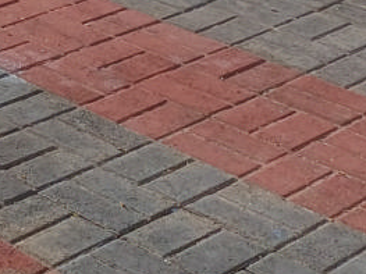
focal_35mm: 137
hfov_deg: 12.6
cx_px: -363
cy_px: -127
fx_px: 1448
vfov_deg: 10.5
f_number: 1.8
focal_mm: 4.65
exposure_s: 1/1919
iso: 50
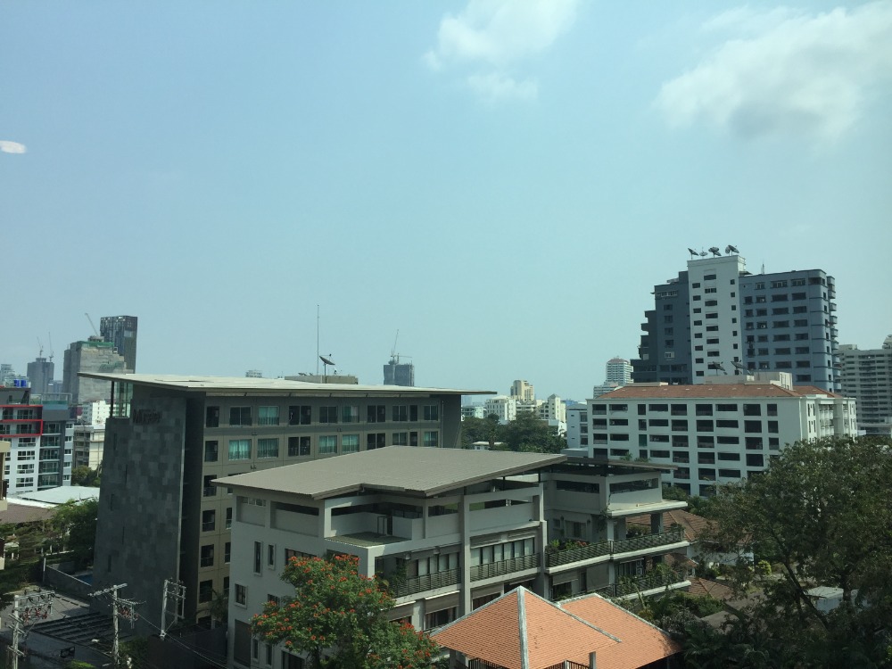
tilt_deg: +5.1
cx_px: 446
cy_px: 334
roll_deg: -0.8
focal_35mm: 29
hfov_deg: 61.7
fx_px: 747
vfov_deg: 48.2
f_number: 2.2
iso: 32
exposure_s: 1/2326
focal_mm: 4.15
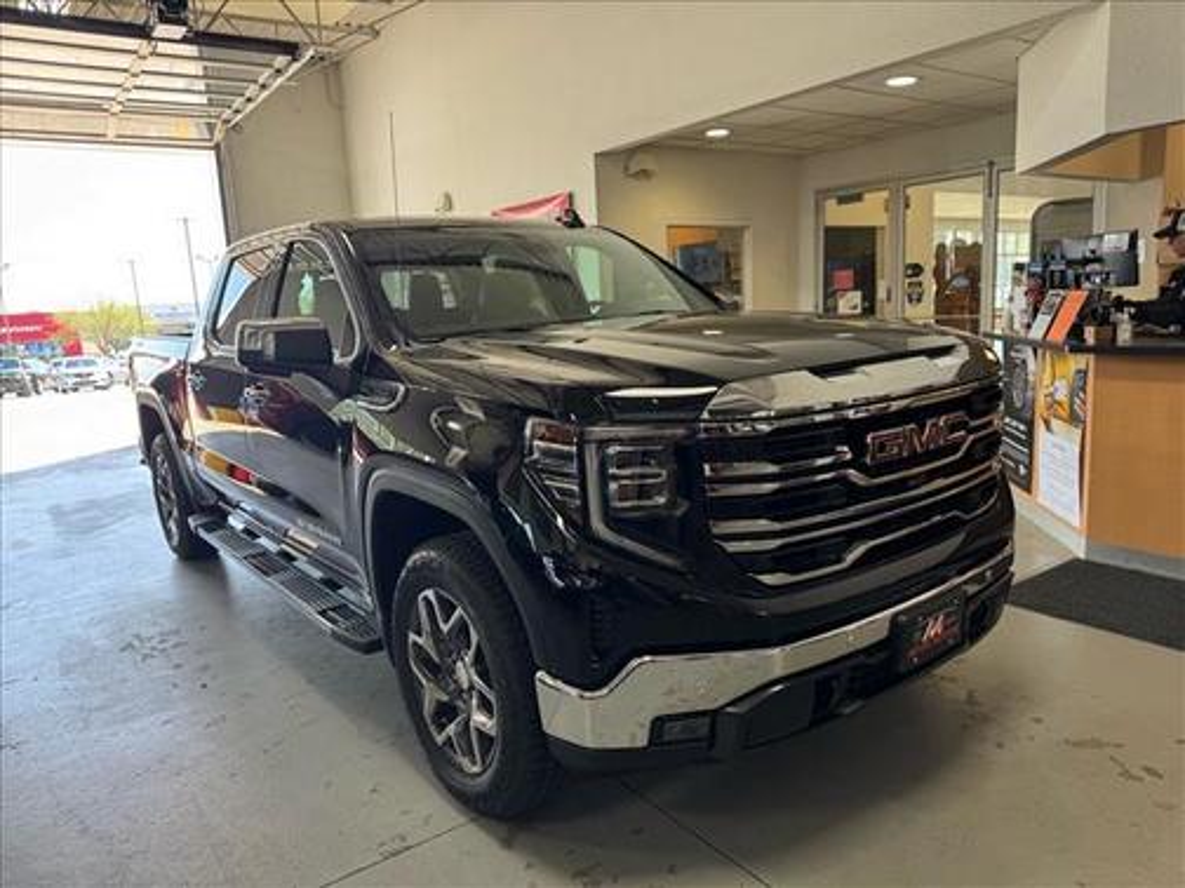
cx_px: 592
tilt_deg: -5.6
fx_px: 822
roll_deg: +3.4
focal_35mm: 24
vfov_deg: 56.8
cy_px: 444
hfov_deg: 71.6
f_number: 1.78
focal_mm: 6.76
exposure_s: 1/120
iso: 64
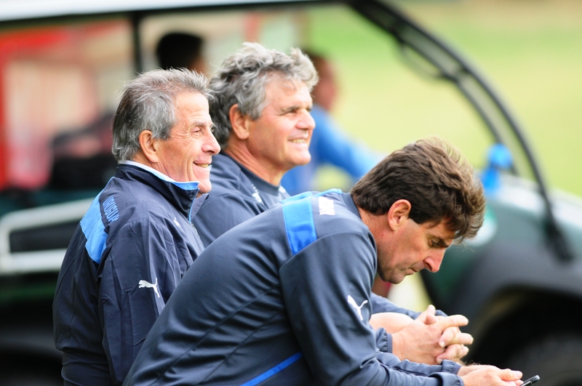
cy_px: 193
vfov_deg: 3.0
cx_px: 291
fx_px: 7265
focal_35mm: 450
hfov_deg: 4.6
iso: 400
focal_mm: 300
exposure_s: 1/800
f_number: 3.2
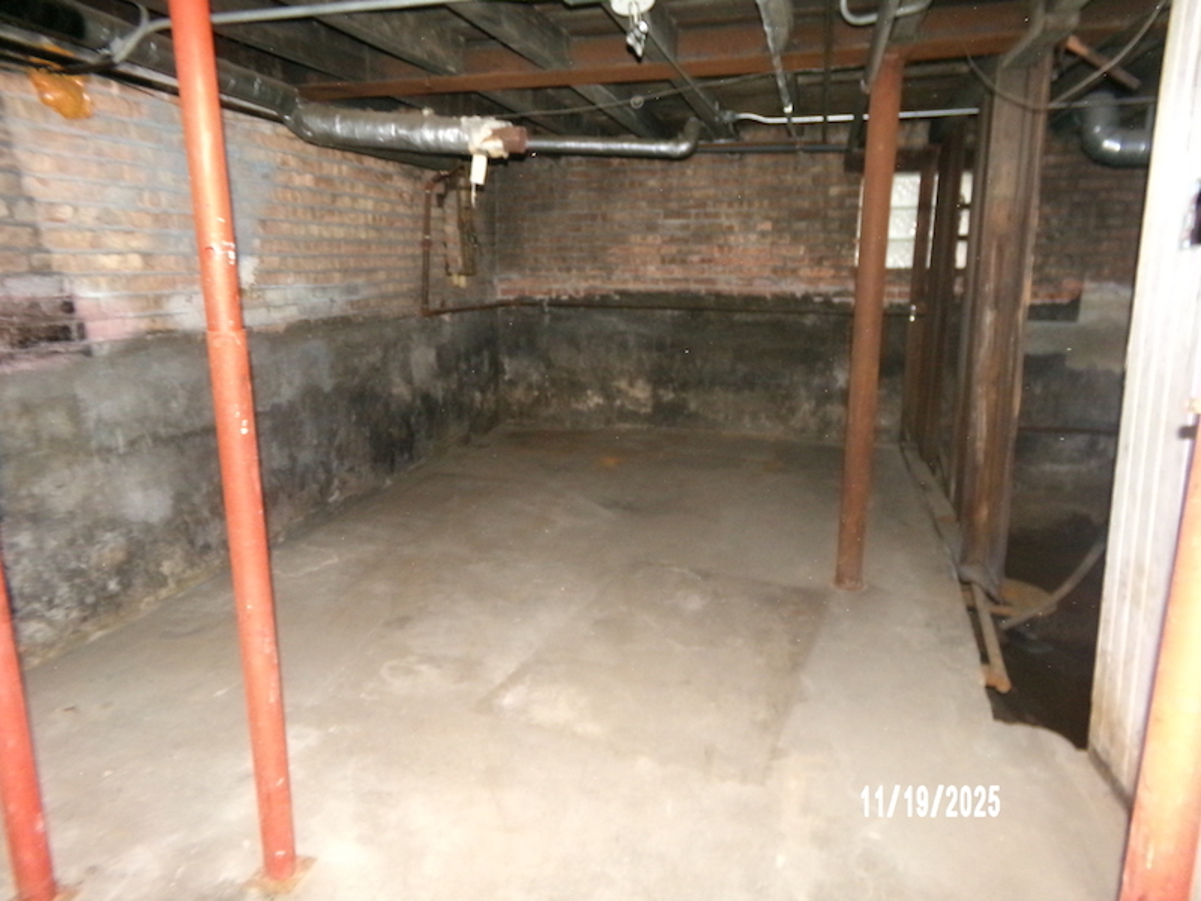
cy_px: 450
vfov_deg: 56.8
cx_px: 600
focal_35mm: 24
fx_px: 833
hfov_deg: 71.6
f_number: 3.7
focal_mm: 4.3
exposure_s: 1/34
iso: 800
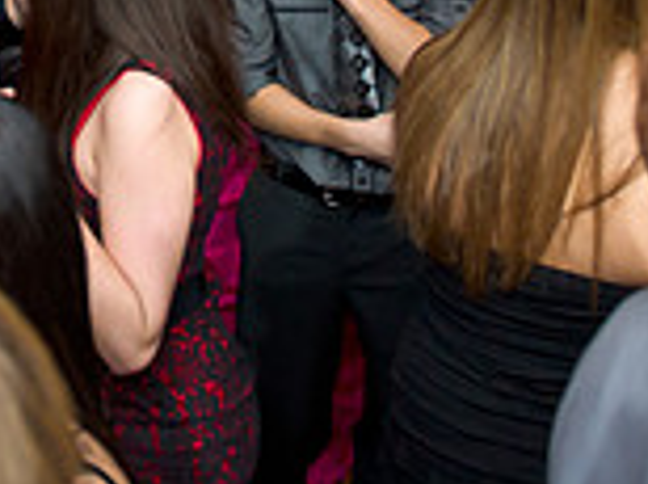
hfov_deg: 22.0
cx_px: 67
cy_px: -210
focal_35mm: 87
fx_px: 1626
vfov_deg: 15.7
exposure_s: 1/125
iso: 1600
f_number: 3.2
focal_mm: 24
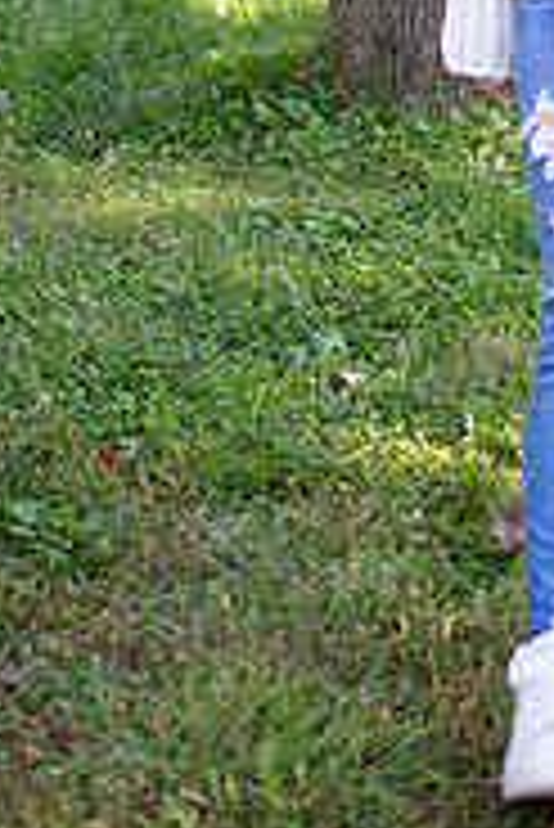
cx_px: 604
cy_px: -158
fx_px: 2926
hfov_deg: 10.7
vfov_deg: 15.5
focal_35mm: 127
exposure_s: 1/250
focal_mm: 35
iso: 100
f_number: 2.8
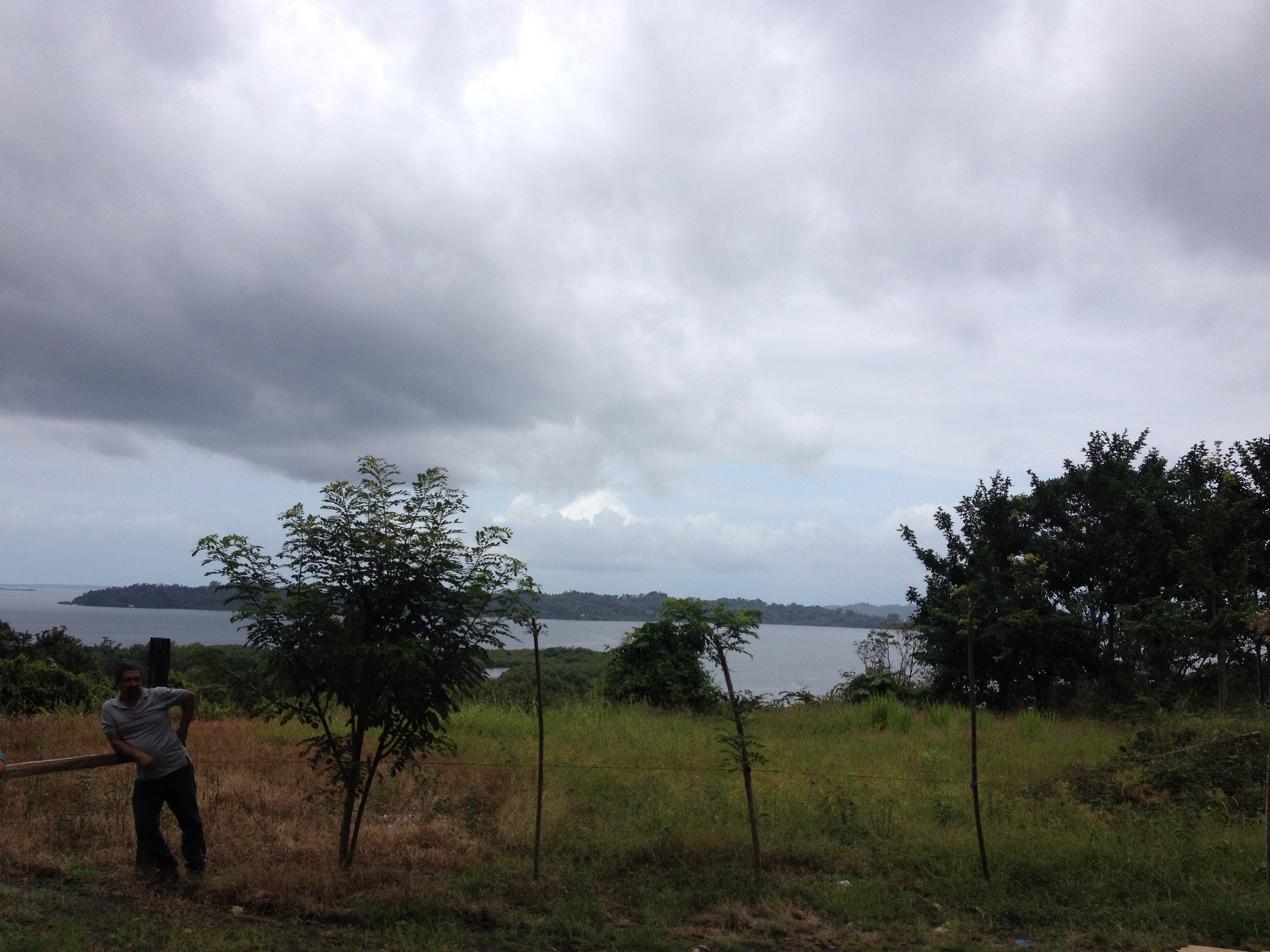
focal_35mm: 35
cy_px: 476
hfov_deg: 52.6
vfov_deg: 40.7
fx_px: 1284
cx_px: 635
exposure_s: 1/1842
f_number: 2.4
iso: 50
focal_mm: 4.28
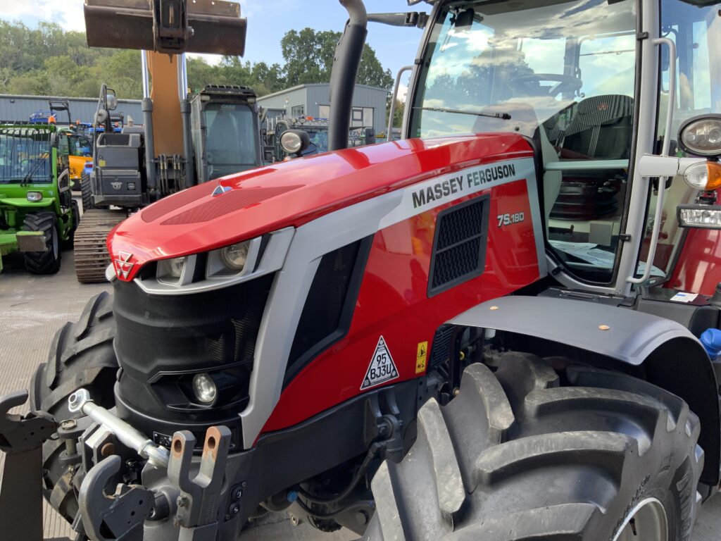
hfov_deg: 61.7
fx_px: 604
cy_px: 270
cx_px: 360
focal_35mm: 29
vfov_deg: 48.2
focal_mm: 3
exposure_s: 1/176
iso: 16
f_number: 1.8
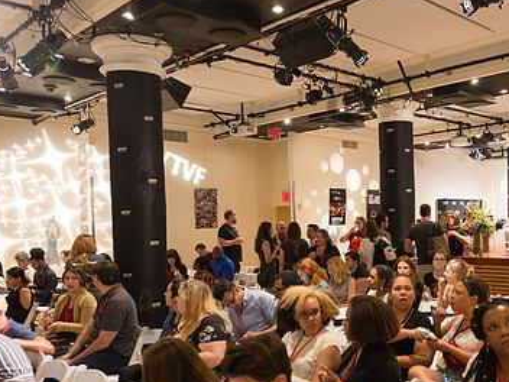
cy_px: 241
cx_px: 331
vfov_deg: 37.5
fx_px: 559
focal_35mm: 38
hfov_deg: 48.3
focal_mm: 24
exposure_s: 1/80
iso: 2500
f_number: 4
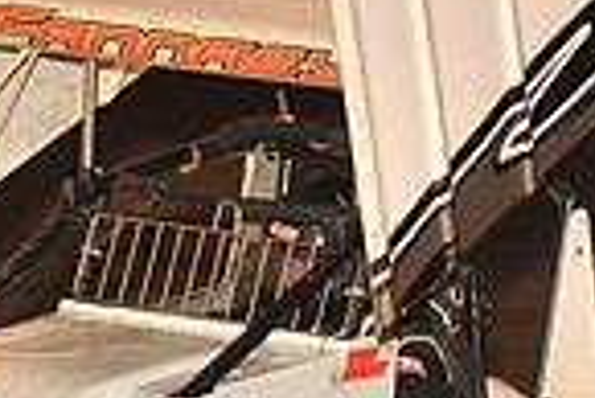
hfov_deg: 6.0
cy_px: 277
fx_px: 5675
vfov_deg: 4.0
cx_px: 82
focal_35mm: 343
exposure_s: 1/320
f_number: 6.3
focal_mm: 86
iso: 1000
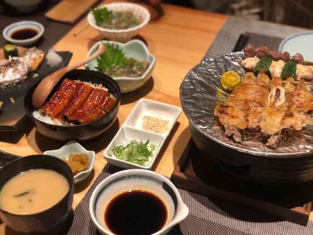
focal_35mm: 52
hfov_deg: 36.8
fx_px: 470
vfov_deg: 28.0
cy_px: 118
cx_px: 156
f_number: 2.4
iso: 125
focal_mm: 6
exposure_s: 1/25
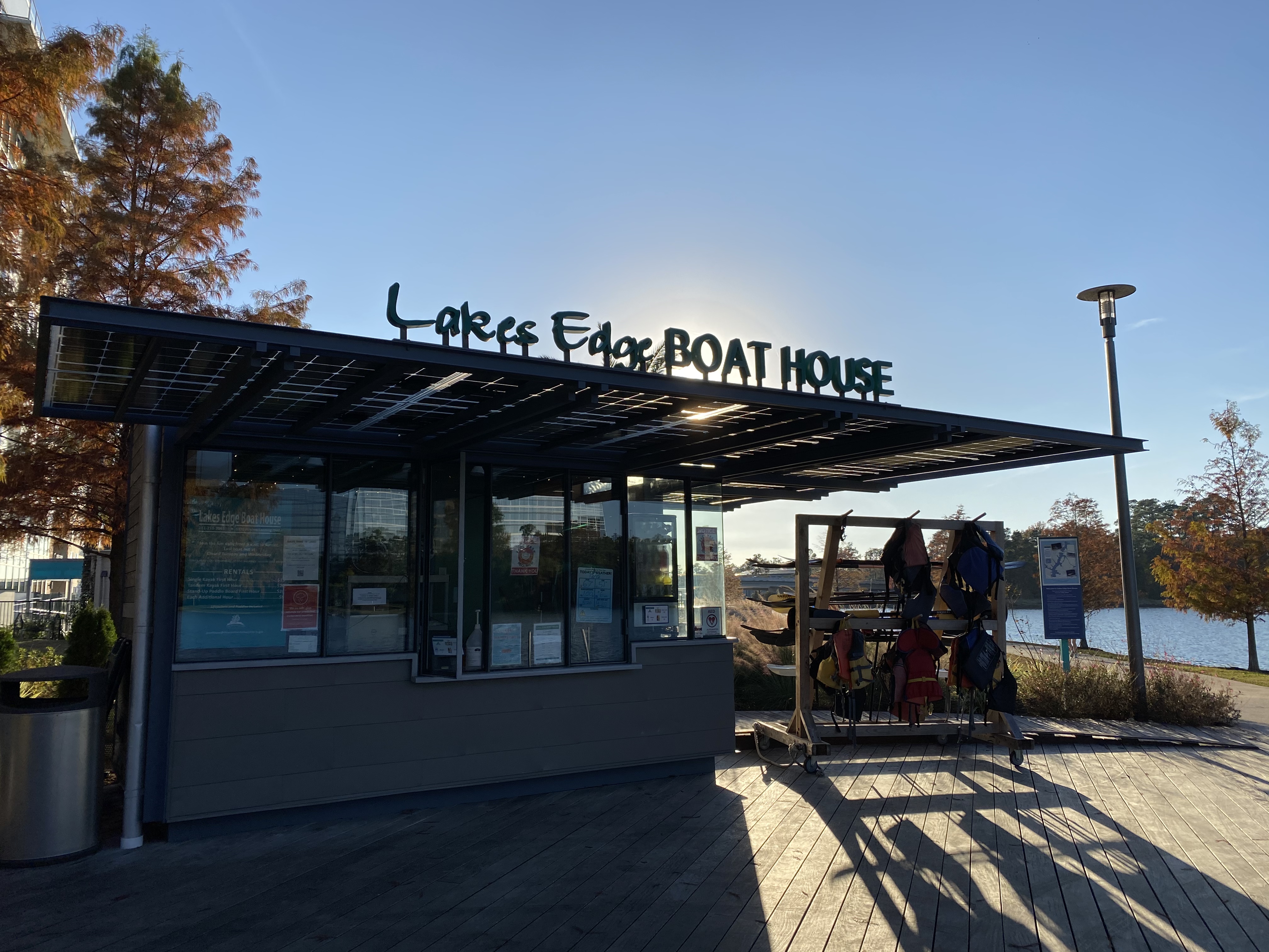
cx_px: 634
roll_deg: +0.2
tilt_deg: +6.7
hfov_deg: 67.3
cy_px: 476
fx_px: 953
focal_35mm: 26
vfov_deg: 53.1
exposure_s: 1/4115
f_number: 1.8
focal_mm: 4.25
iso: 32
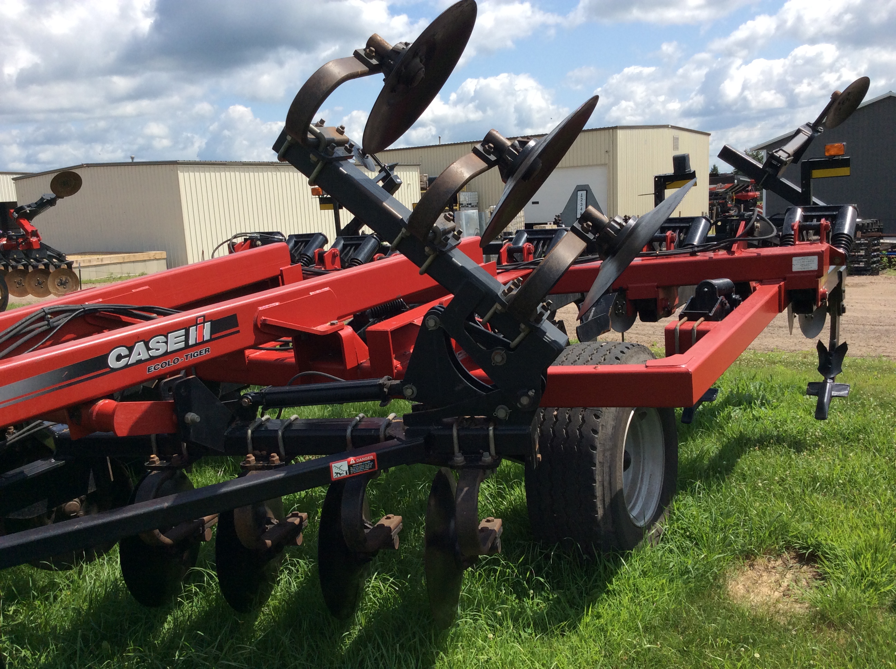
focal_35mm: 32
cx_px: 448
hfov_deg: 56.9
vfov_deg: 44.1
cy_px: 334
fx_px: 827
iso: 32
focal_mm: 3.3
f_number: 2.4
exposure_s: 1/1634
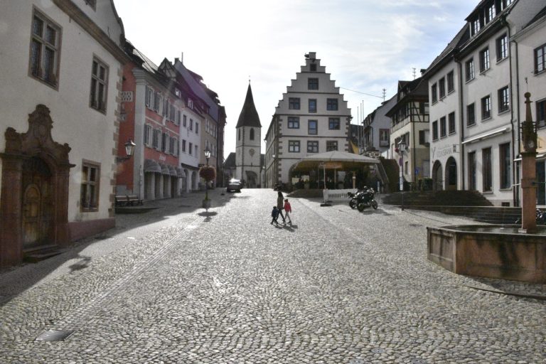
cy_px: 182
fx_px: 409
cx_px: 273
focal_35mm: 27
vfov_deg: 47.9
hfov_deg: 67.4
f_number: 22
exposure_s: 1/4000
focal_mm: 18
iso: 6400
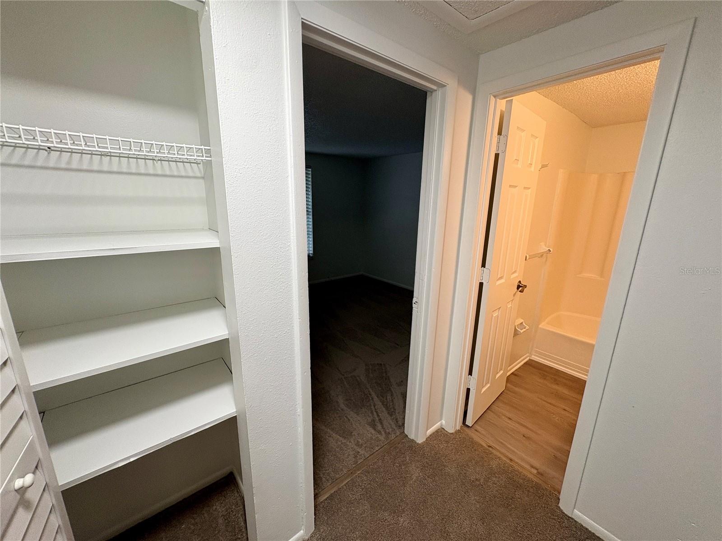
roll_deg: -0.4
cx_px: 361
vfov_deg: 85.7
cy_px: 270
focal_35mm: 14
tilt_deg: -13.7
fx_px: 292
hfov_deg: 102.1
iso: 125
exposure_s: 1/60
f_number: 2.2
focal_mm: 2.22
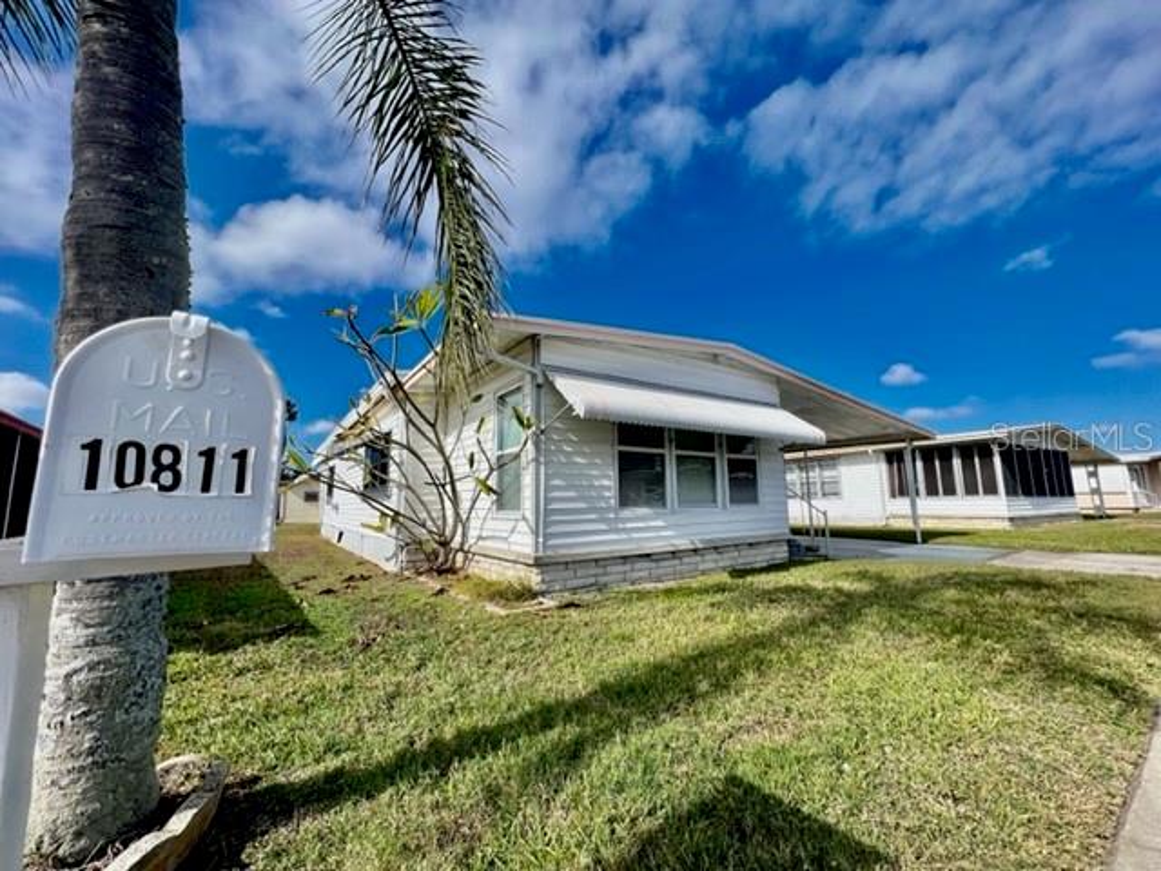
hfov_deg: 106.2
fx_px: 436
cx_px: 580
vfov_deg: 89.9
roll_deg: +0.7
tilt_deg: +7.3
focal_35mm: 13
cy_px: 436
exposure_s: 1/2660
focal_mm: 1.57
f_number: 1.8
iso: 32
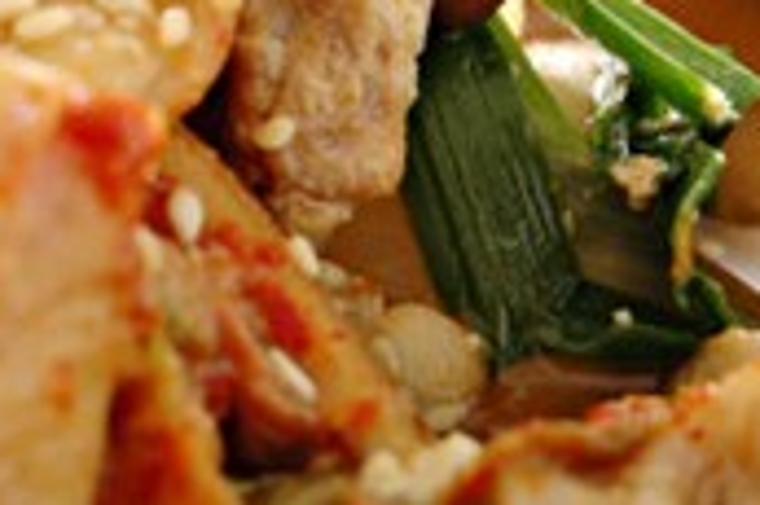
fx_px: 7677
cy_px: -141
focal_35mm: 364
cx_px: 4
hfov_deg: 5.7
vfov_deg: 3.8
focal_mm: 70
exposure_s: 1/10
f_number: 4.5
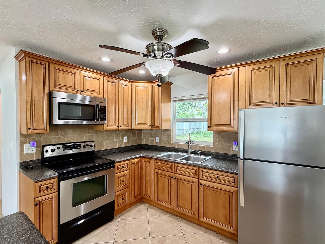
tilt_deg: -1.4
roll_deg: +0.1
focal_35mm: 17
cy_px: 124
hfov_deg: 91.0
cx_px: 164
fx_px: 160
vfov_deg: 74.7
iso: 250
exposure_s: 1/120
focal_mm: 2.22
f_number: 2.2
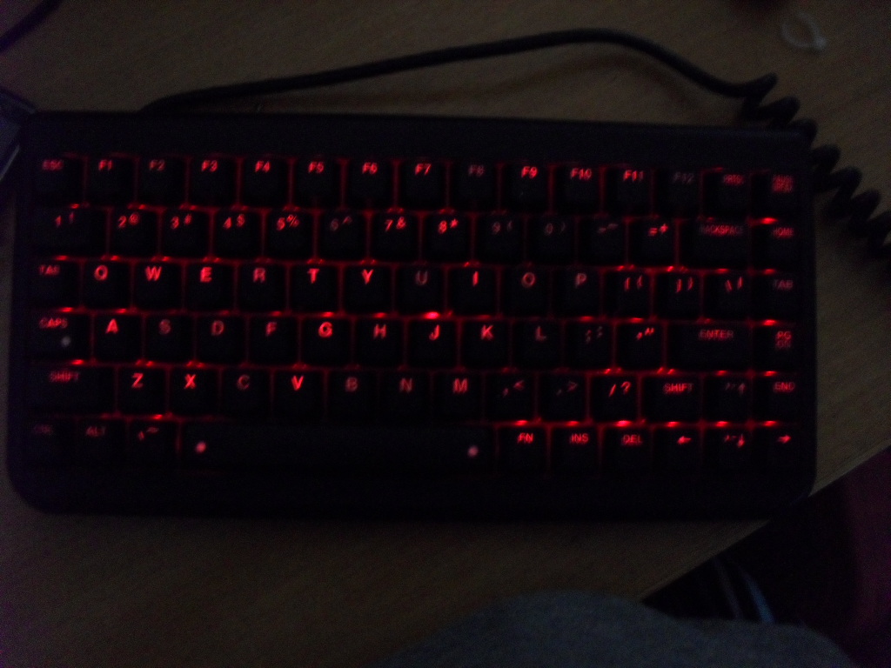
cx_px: 446
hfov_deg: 52.6
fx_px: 901
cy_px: 334
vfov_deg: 40.7
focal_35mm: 35
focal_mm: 6.3
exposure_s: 1/8
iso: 400
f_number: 3.2
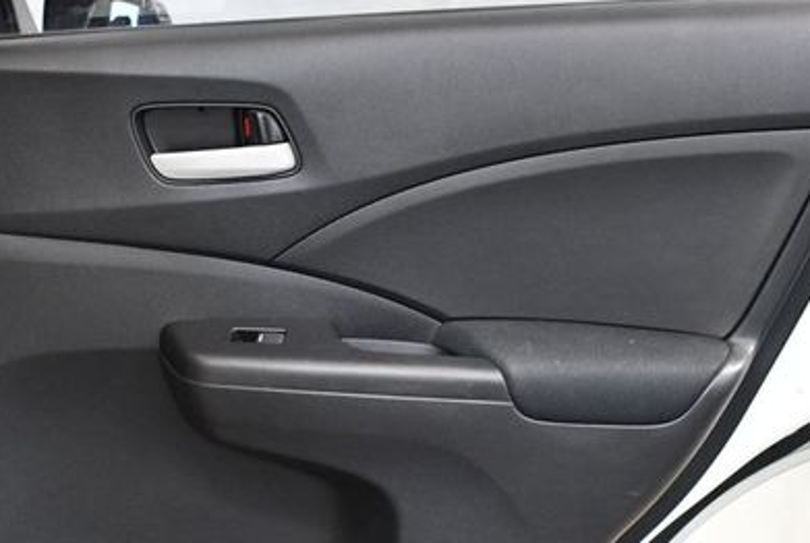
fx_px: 1622
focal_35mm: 72
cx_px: 392
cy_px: 423
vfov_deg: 18.8
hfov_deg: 28.0
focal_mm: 22
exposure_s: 1/60
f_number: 3.8
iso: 3200
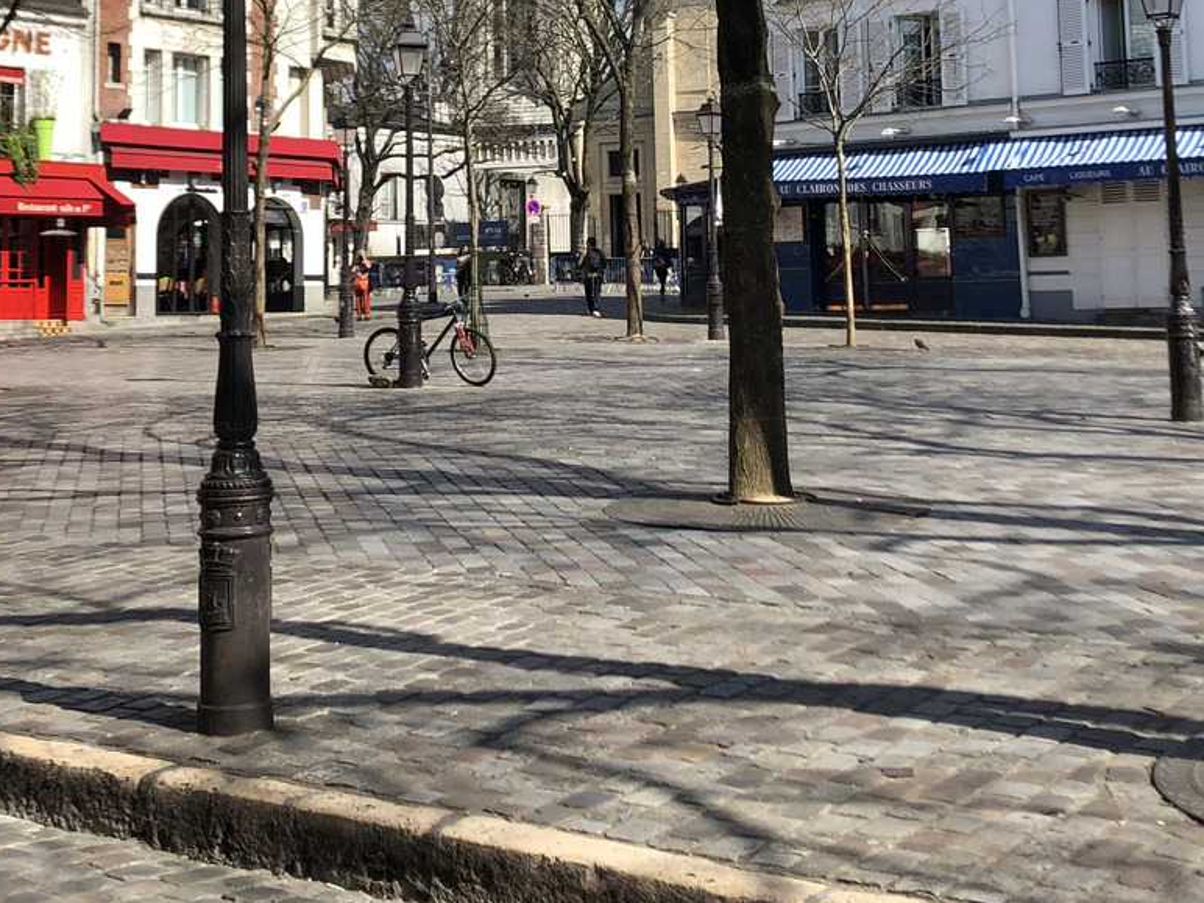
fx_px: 2017
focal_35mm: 58
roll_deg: +1.7
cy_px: 108
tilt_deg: +5.5
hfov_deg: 33.2
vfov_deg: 24.6
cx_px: 532
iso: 20
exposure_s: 1/1715
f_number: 1.8
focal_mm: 4
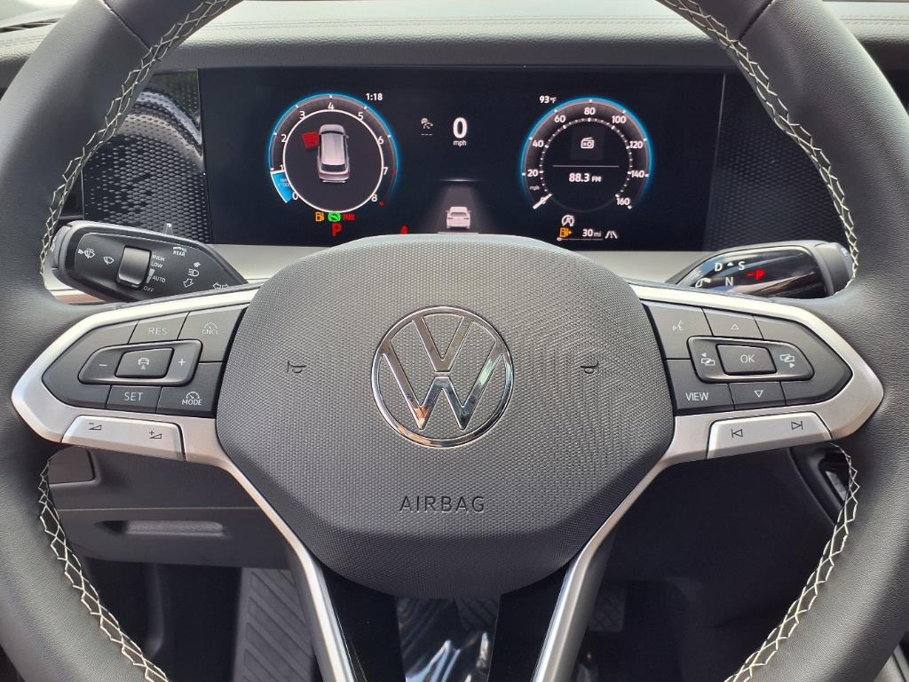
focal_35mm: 27
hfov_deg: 65.3
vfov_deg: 51.4
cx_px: 454
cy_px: 341
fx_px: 709
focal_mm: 3.58
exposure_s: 1/175
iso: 40
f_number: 1.9
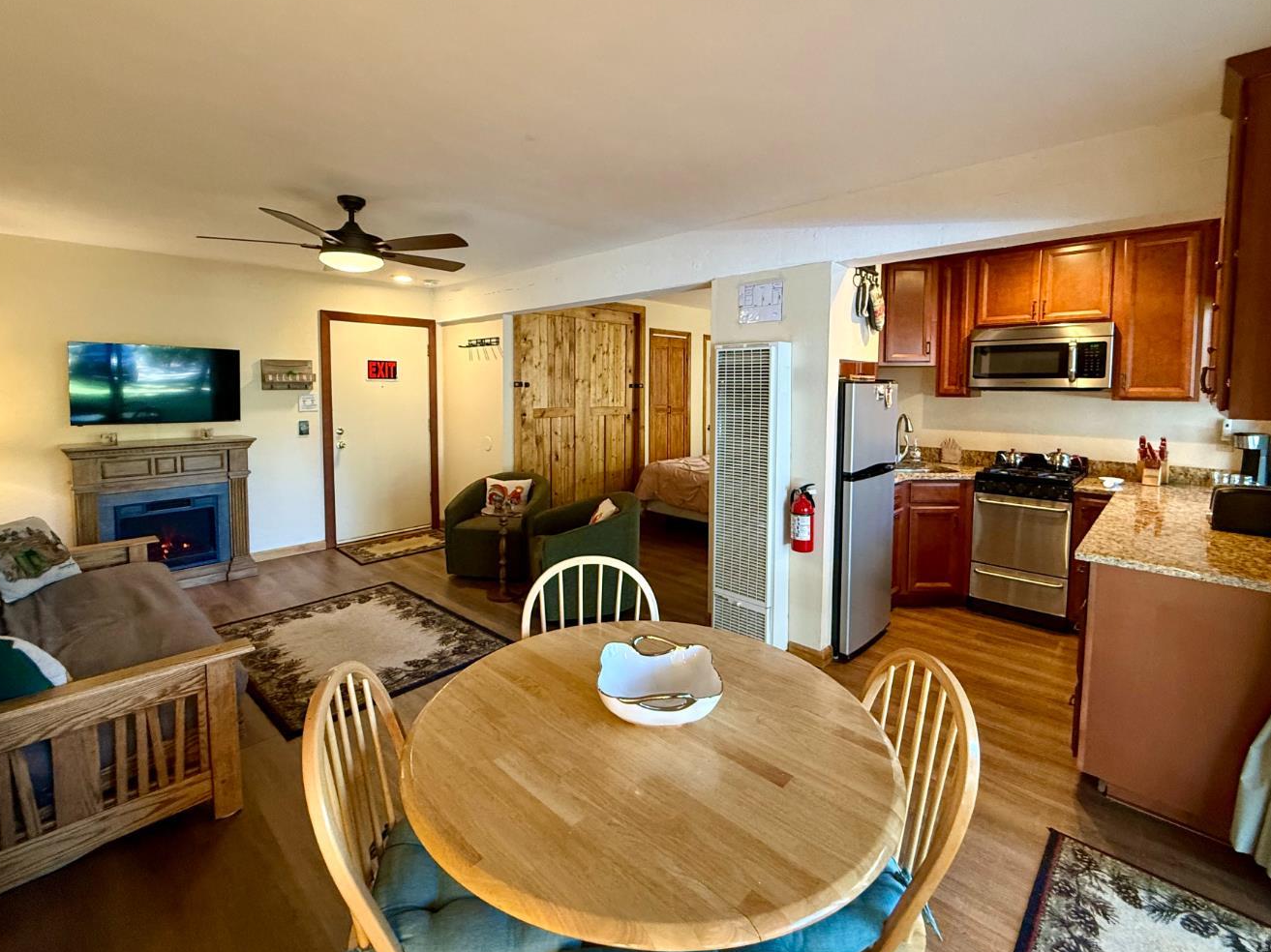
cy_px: 421
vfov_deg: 77.8
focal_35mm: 16
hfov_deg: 94.5
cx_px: 633
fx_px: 587
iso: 320
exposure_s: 1/60
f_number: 2.2
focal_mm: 2.22
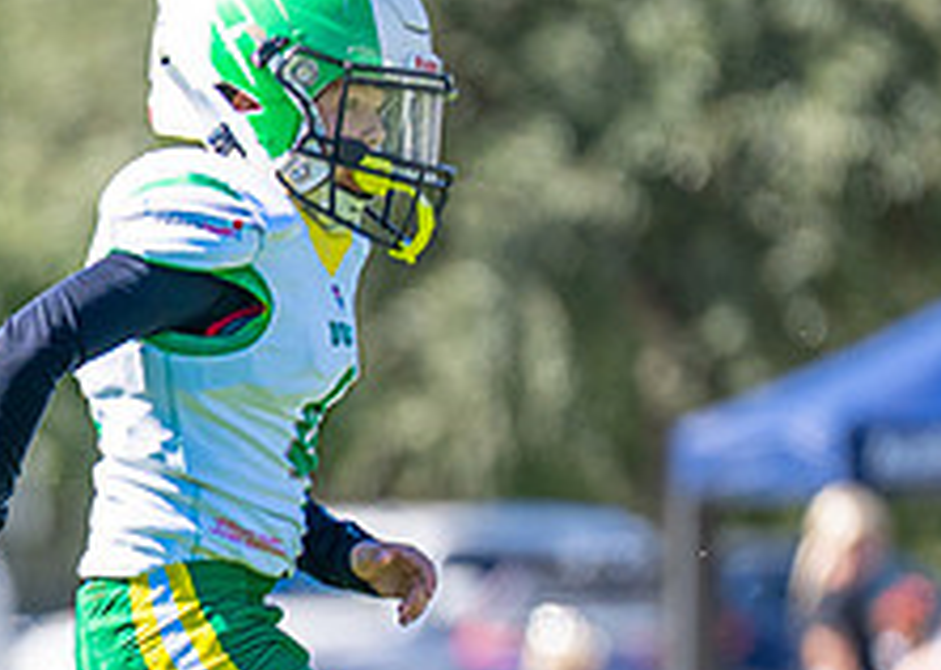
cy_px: 675
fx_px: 21861
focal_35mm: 819
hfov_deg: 2.5
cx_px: -240
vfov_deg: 1.8
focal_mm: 200
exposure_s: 1/2000
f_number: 2.8
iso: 160
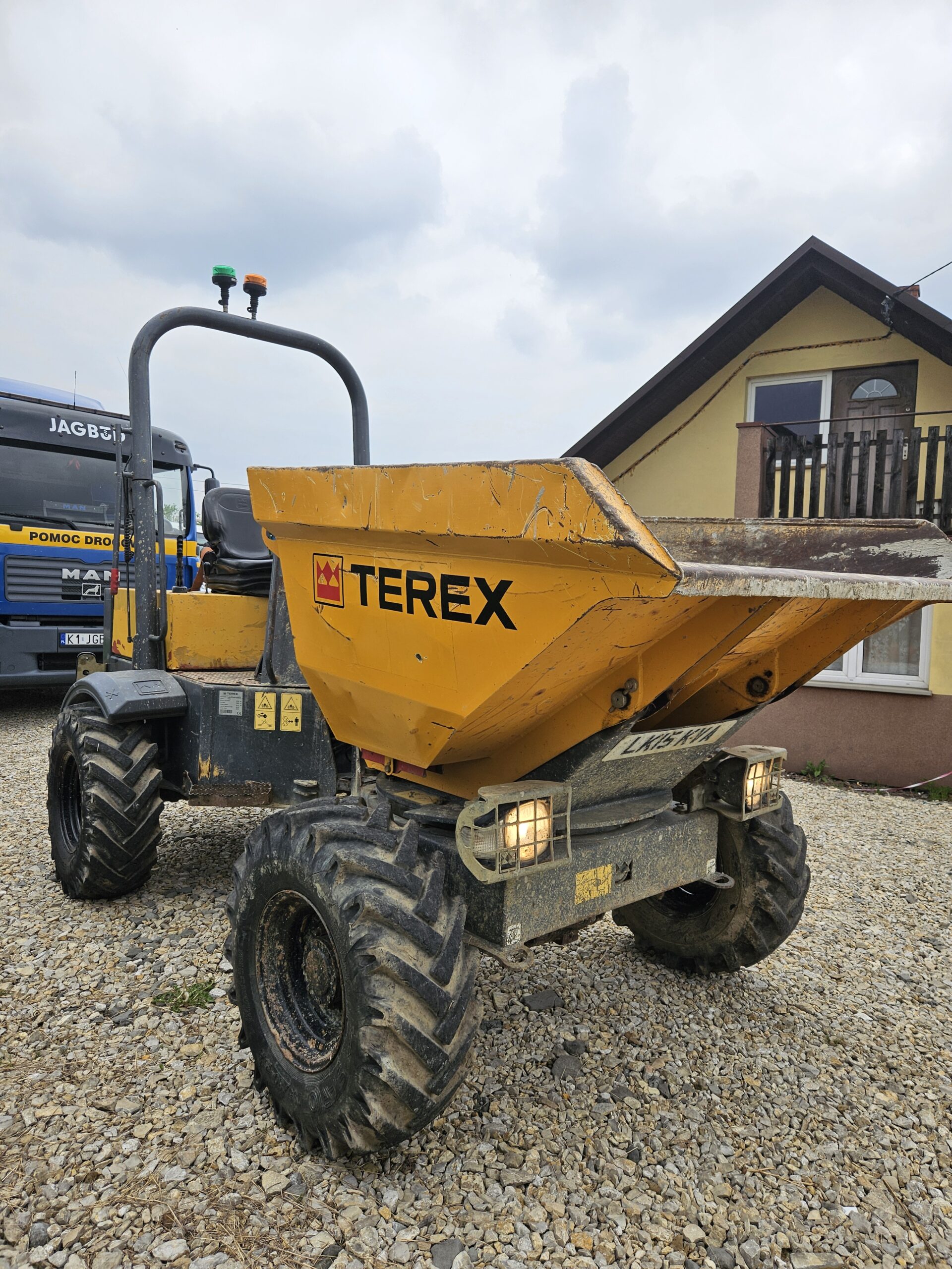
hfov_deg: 58.9
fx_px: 843
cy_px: 634
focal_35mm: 23
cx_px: 476
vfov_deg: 73.9
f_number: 1.8
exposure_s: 1/1361
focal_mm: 5.4
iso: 25
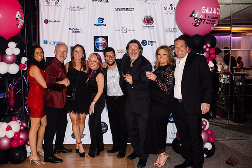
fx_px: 245
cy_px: 84
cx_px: 126
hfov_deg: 54.4
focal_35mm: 35
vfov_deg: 37.9
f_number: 3.2
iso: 3200
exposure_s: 1/200
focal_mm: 35
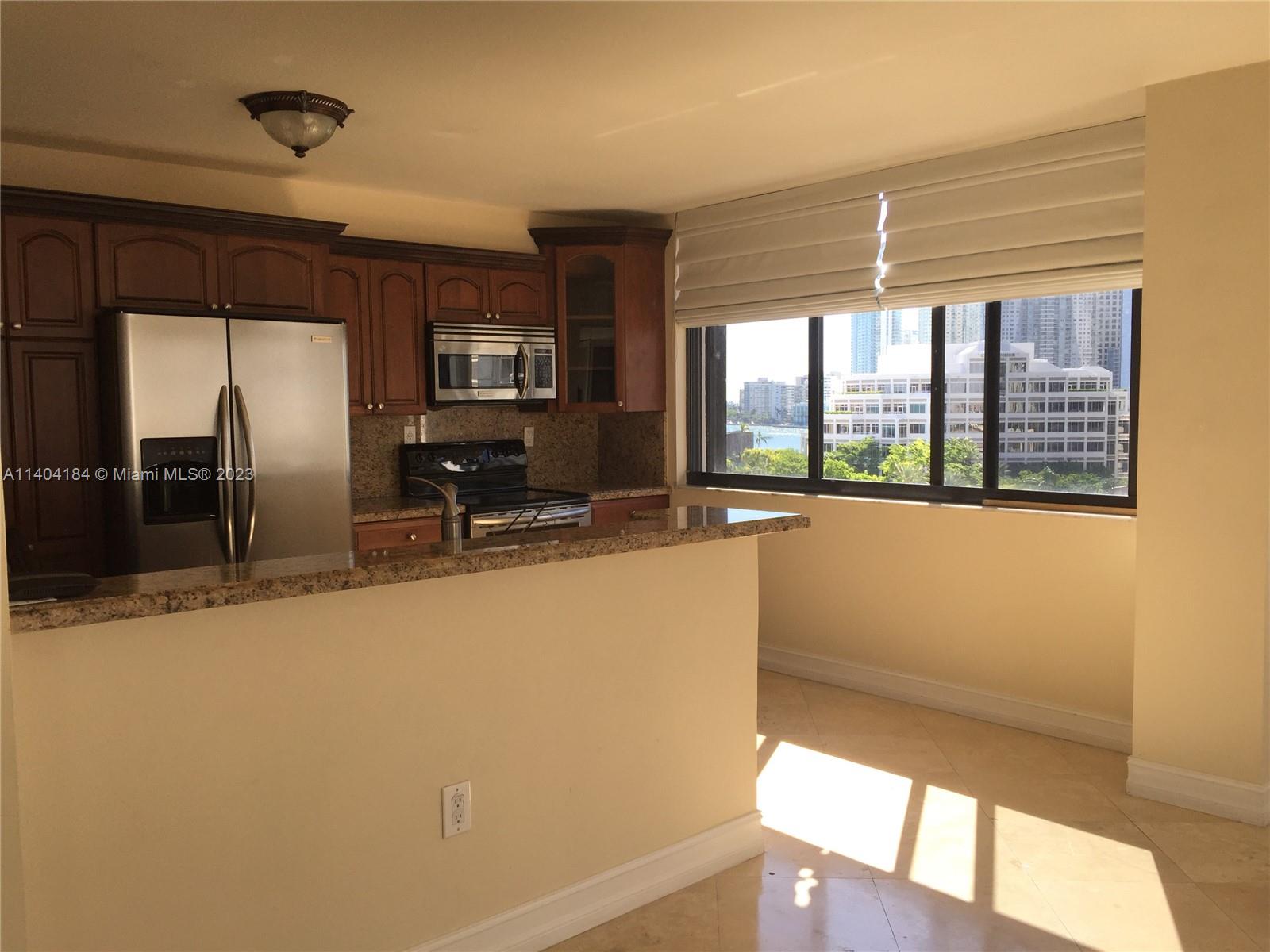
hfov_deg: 61.7
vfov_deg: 48.2
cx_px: 635
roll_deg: +0.4
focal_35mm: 29
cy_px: 476
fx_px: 1064
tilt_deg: -3.4
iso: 32
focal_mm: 4.15
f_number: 2.2
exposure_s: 1/412
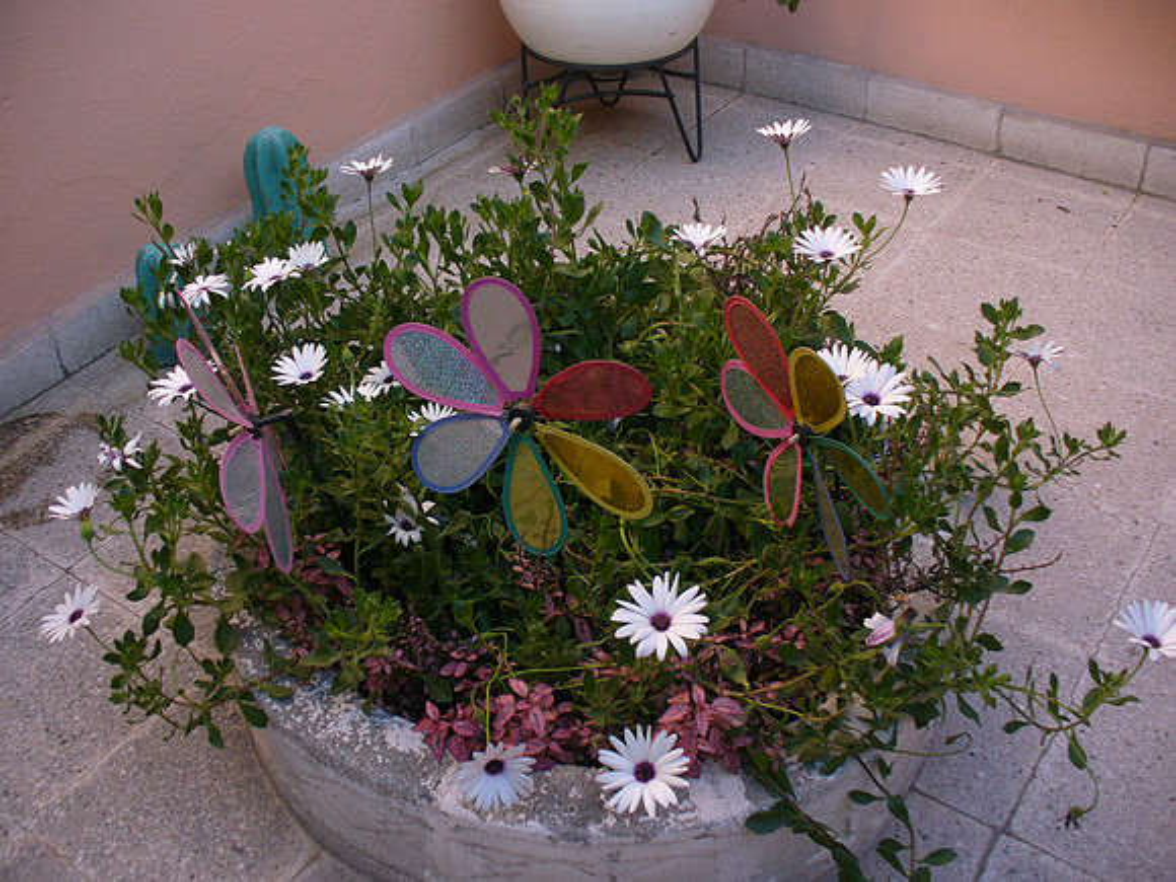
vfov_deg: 38.7
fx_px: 1257
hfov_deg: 50.1
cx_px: 588
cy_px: 441
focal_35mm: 37
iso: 80
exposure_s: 1/250
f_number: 2.8
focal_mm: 6.1
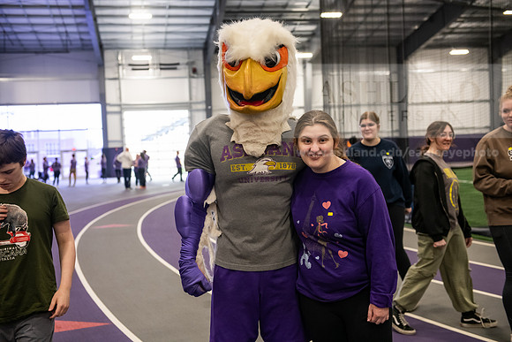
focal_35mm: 48
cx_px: 256
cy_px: 171
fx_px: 683
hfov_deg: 41.1
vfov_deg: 28.1
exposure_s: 1/200
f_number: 3.5
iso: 2500
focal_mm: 48
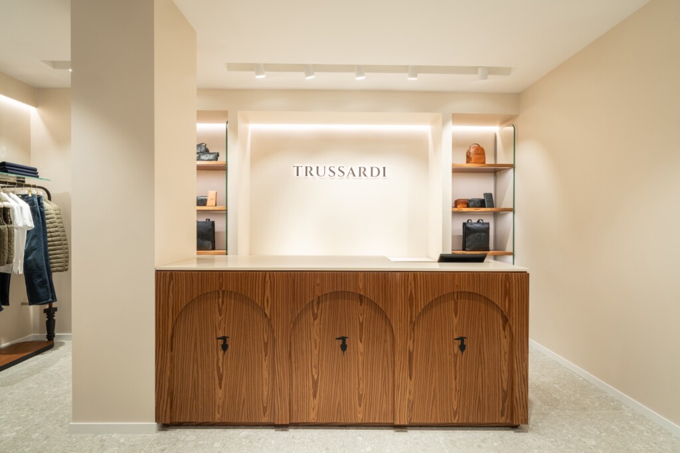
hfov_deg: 96.8
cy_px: 226
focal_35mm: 16
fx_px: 302
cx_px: 340
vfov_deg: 73.7
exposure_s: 1/1.25
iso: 100
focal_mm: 16
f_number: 16
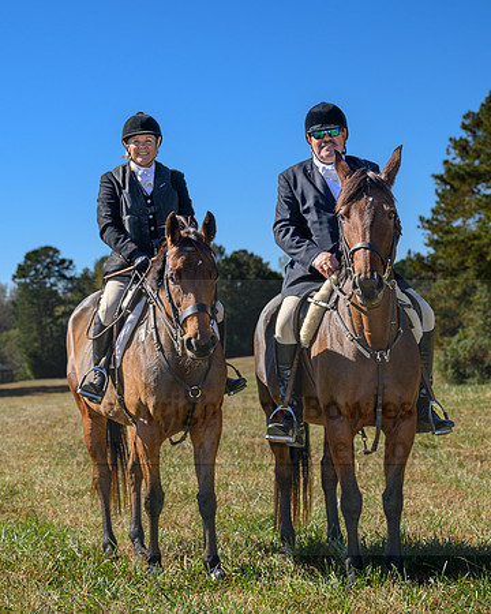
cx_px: 160
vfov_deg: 21.4
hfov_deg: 17.2
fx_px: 1622
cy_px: 330
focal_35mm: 89
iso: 64
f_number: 5
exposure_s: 1/500
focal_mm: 59
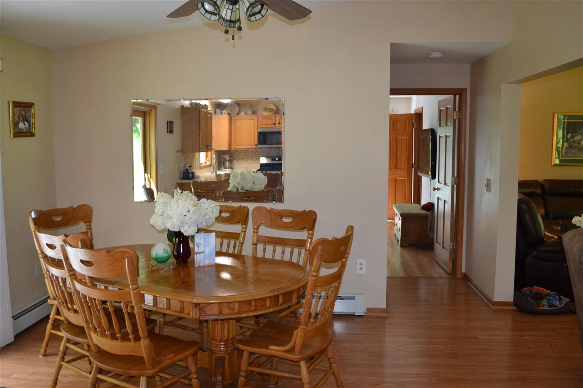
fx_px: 534
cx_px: 292
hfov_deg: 57.2
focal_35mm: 33
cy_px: 194
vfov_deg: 40.0
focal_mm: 22
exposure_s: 1/60
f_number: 3.8
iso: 1100
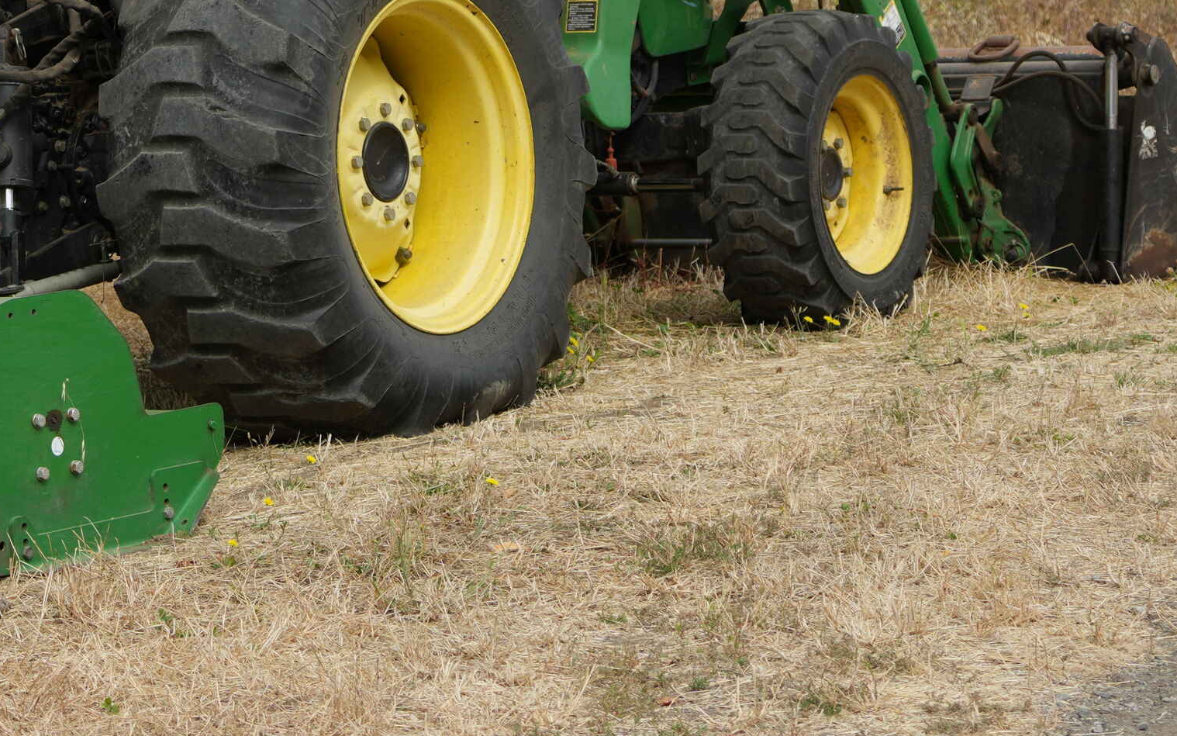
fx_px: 4652
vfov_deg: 8.9
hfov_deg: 14.3
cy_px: -230
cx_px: 102
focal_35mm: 145
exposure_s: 1/640
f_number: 4.5
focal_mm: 50
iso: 125
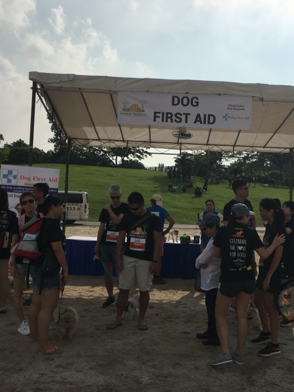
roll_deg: -2.1
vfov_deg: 47.9
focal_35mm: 39
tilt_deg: +2.2
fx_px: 442
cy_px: 197
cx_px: 197
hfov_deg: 36.4
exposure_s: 1/6993
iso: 25
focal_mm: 4.15
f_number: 2.2
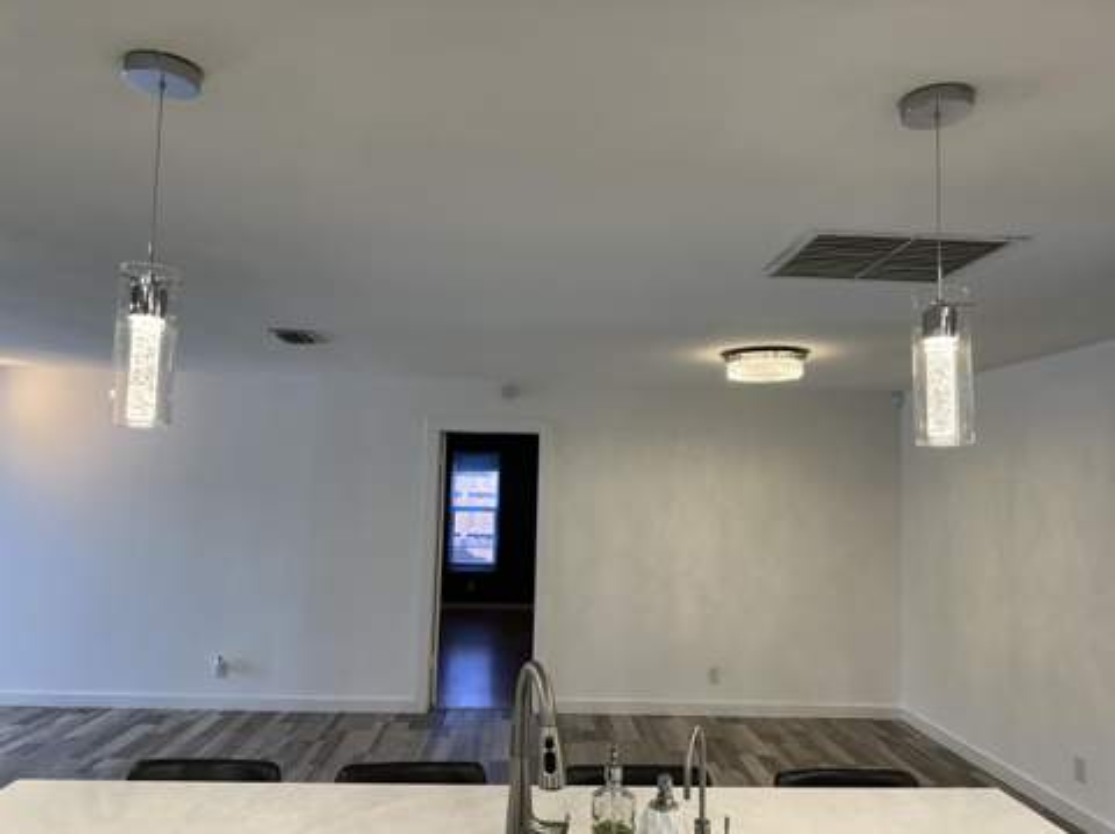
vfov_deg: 56.7
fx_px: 772
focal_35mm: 24
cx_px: 558
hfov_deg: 71.7
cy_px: 417
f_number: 1.78
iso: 160
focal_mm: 6.86
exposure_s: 1/120
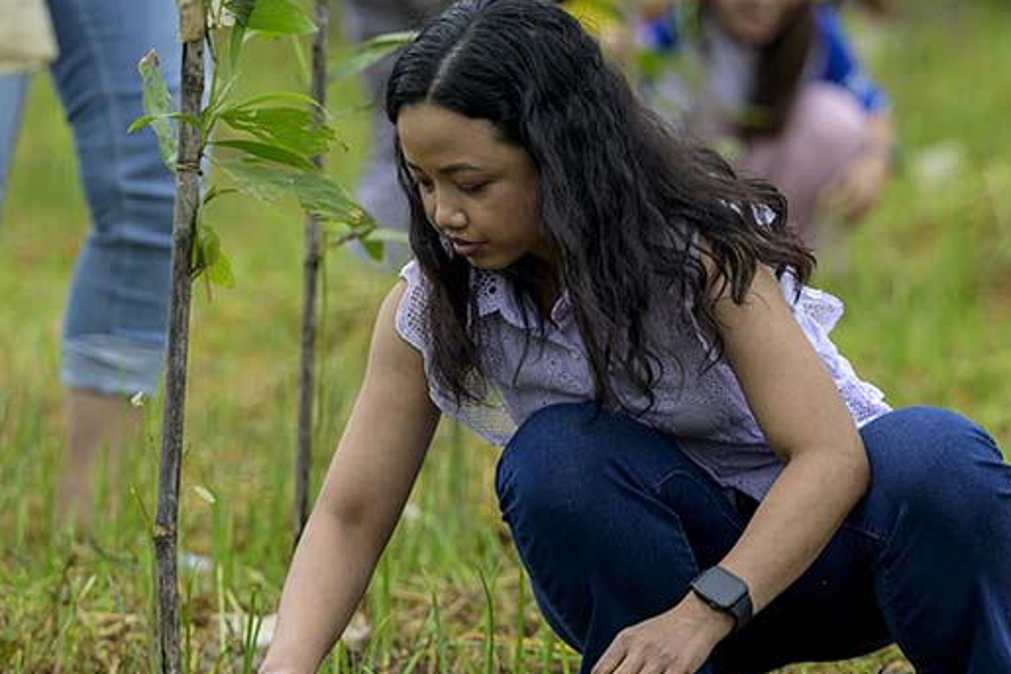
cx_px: 660
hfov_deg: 5.5
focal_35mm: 373
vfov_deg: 3.7
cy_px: 421
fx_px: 10471
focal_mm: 200
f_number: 4
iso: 360
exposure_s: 1/1600
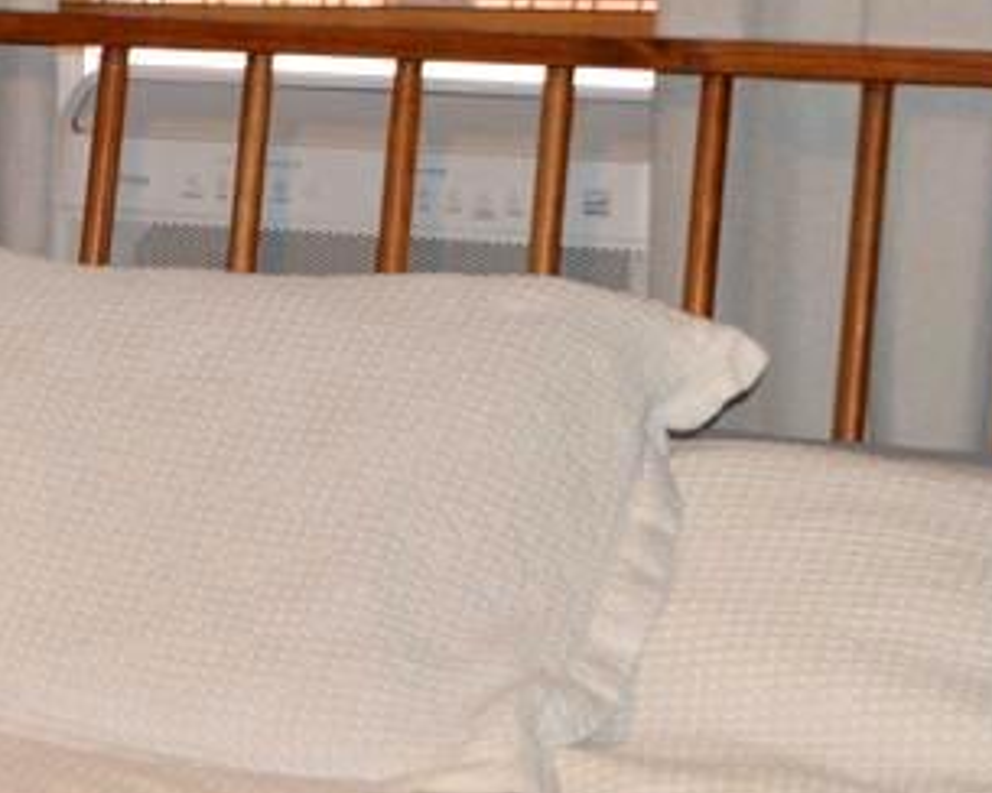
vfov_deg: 9.1
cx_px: -735
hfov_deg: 10.7
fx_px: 4991
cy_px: 145
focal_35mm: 170
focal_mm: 18
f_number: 3.5
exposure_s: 1/60
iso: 560
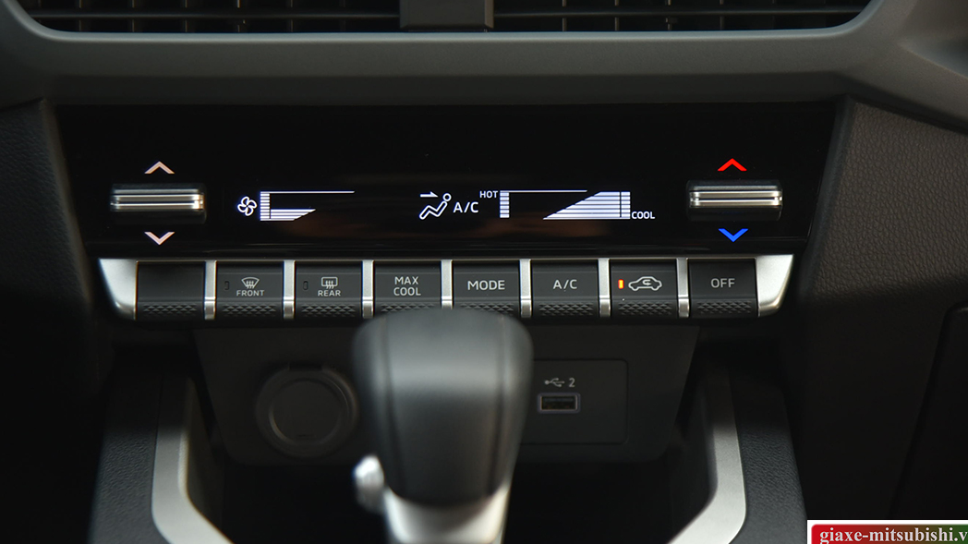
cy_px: 206
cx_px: 435
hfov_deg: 16.3
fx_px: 3387
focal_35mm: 132
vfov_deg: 9.2
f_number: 4
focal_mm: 110
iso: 800
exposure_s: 1/125
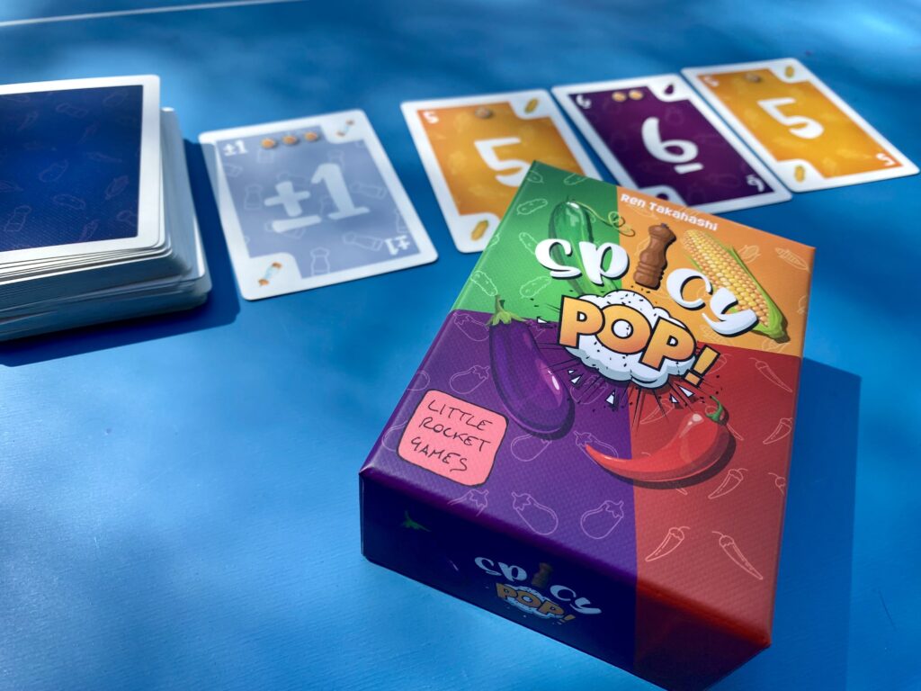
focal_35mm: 26
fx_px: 692
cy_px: 346
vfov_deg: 53.1
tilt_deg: -49.6
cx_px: 460
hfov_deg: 67.3
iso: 32
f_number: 1.8
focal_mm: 4.25
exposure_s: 1/981
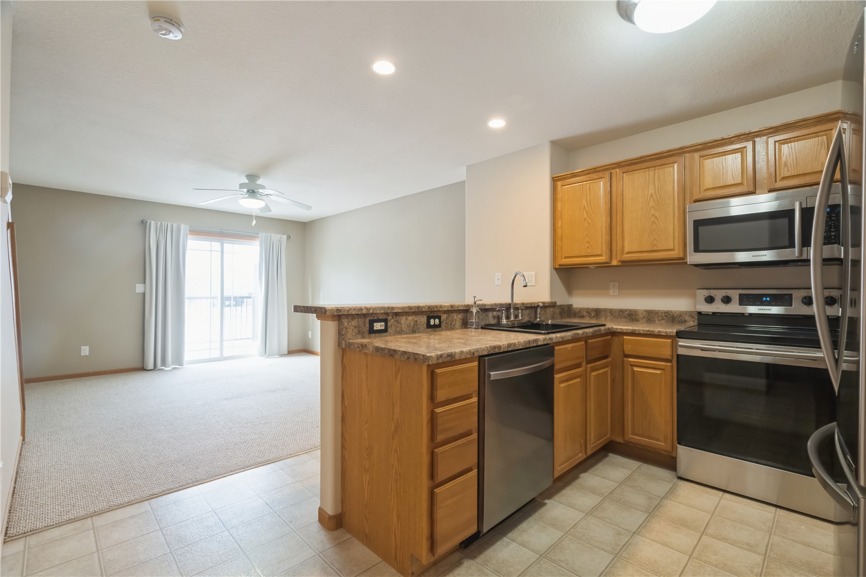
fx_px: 385
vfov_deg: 73.7
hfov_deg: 96.7
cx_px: 433
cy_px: 288
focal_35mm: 16
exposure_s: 1/4
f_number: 10
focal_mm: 16
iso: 400
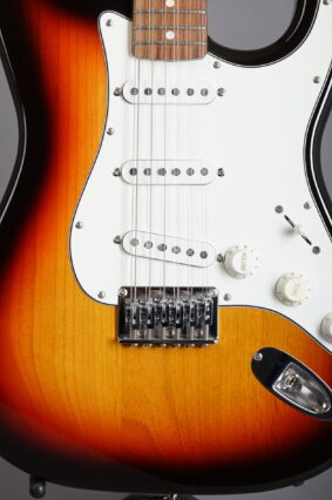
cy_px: 176
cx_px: 168
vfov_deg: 22.1
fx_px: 1276
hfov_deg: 14.8
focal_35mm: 92
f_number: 8
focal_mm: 68
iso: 160
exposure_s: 1/160
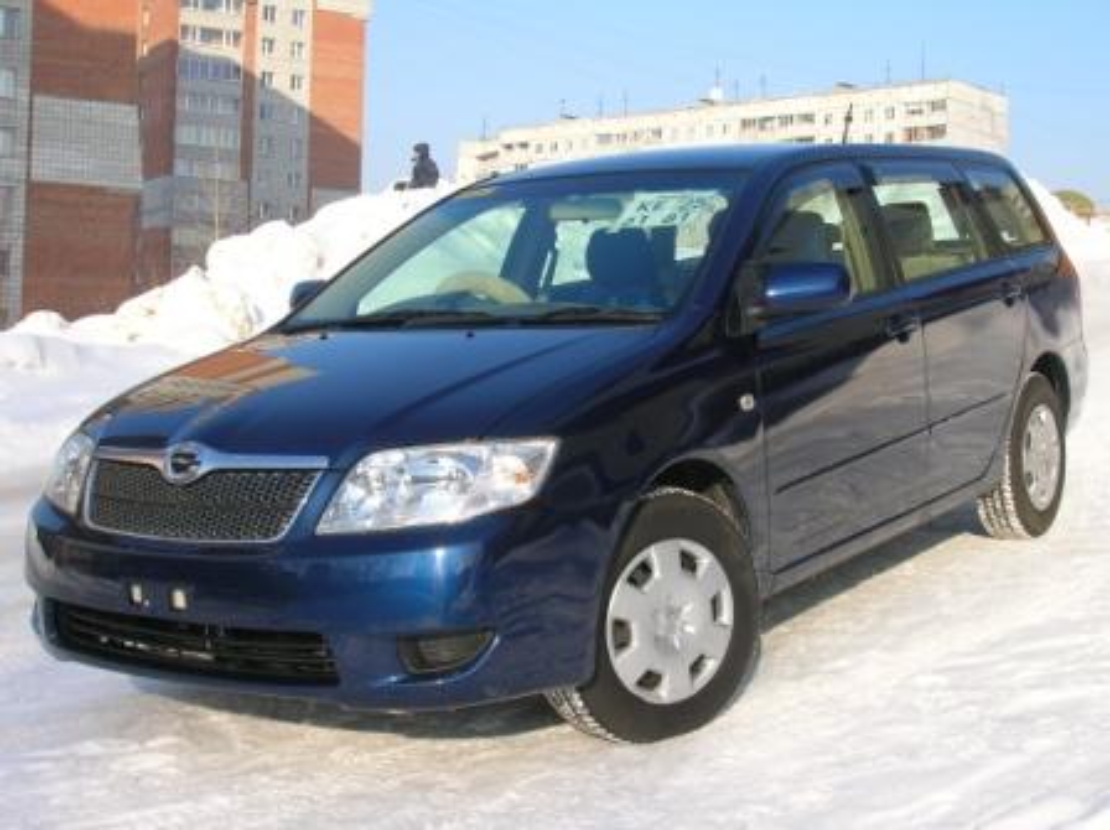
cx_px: 555
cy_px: 415
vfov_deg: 29.1
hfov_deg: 38.2
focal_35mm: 50
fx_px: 1602
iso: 50
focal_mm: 8.4
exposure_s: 1/174
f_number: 5.6
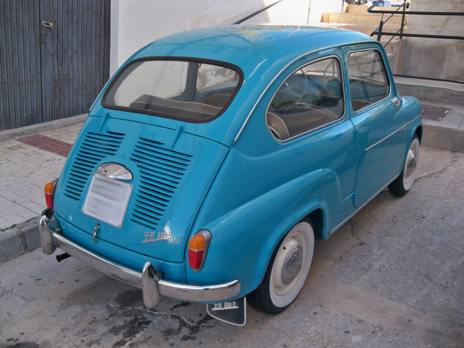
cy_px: 174
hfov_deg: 52.6
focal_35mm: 35
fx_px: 469
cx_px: 232
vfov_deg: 40.7
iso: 64
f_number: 3.5
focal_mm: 6.2
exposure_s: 1/80
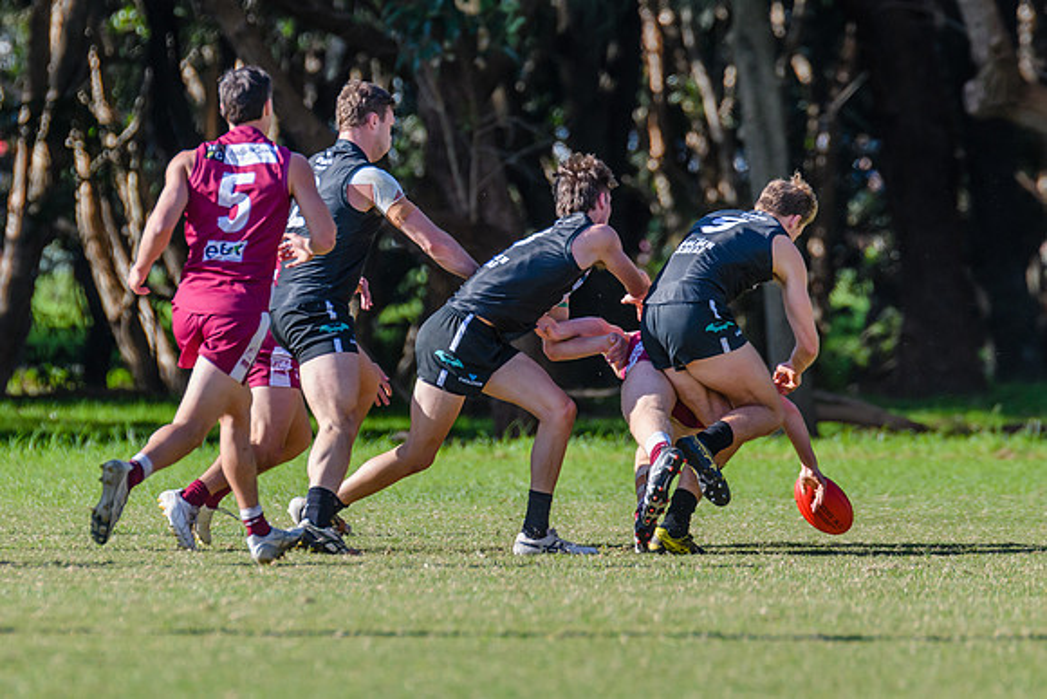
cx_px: 496
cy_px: 257
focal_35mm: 675
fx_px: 19629
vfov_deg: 2.0
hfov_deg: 3.1
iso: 800
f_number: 6.3
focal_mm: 420
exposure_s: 1/1600
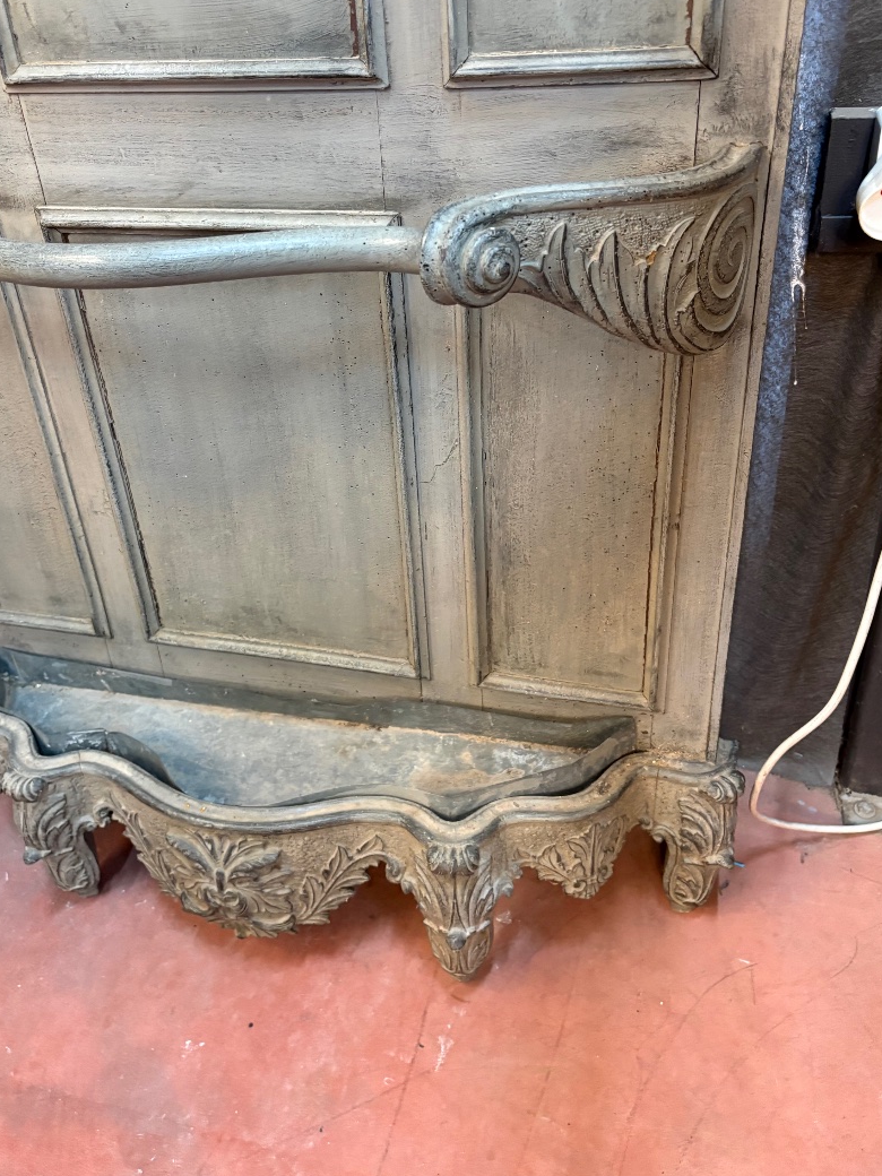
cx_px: 407
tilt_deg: -34.4
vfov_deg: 59.7
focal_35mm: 30
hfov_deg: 46.8
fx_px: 1019
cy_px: 501
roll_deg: +6.6
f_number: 1.6
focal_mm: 5.96
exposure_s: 1/50
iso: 400
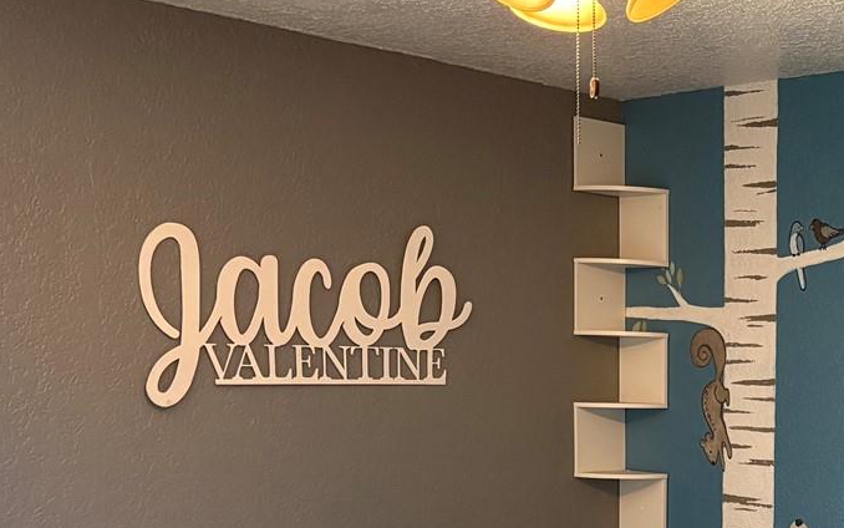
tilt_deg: -5.8
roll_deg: -0.7
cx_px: 810
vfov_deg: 19.4
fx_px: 1495
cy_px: 533
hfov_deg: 29.7
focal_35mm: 65
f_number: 1.6
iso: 500
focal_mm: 5.96
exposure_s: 1/60
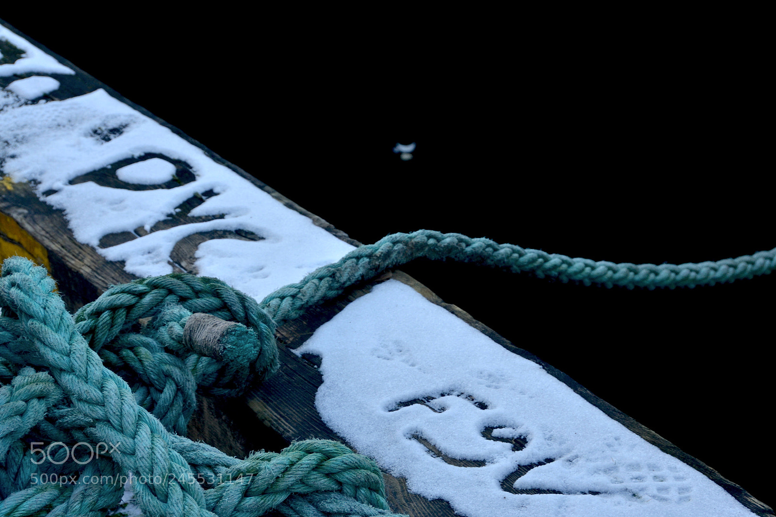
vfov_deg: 16.3
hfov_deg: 24.2
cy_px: 258
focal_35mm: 84
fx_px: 1810
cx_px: 388
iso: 200
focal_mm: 56
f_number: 7.1
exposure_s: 1/60
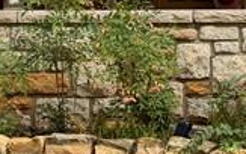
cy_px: -29
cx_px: 343
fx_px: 1073
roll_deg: -0.2
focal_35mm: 160
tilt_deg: +2.5
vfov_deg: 8.1
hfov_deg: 12.6
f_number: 1.78
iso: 100
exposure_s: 1/1005
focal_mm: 6.76
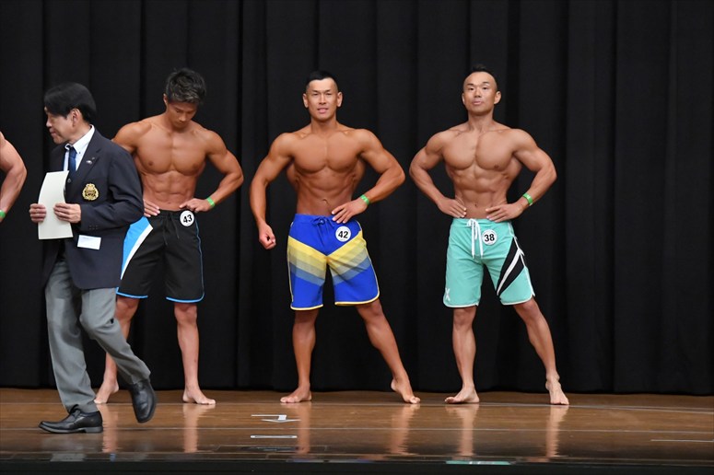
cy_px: 238
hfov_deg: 10.2
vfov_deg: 6.8
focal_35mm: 202
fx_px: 4004
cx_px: 357
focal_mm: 135
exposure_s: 1/400
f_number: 5.6
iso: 8000
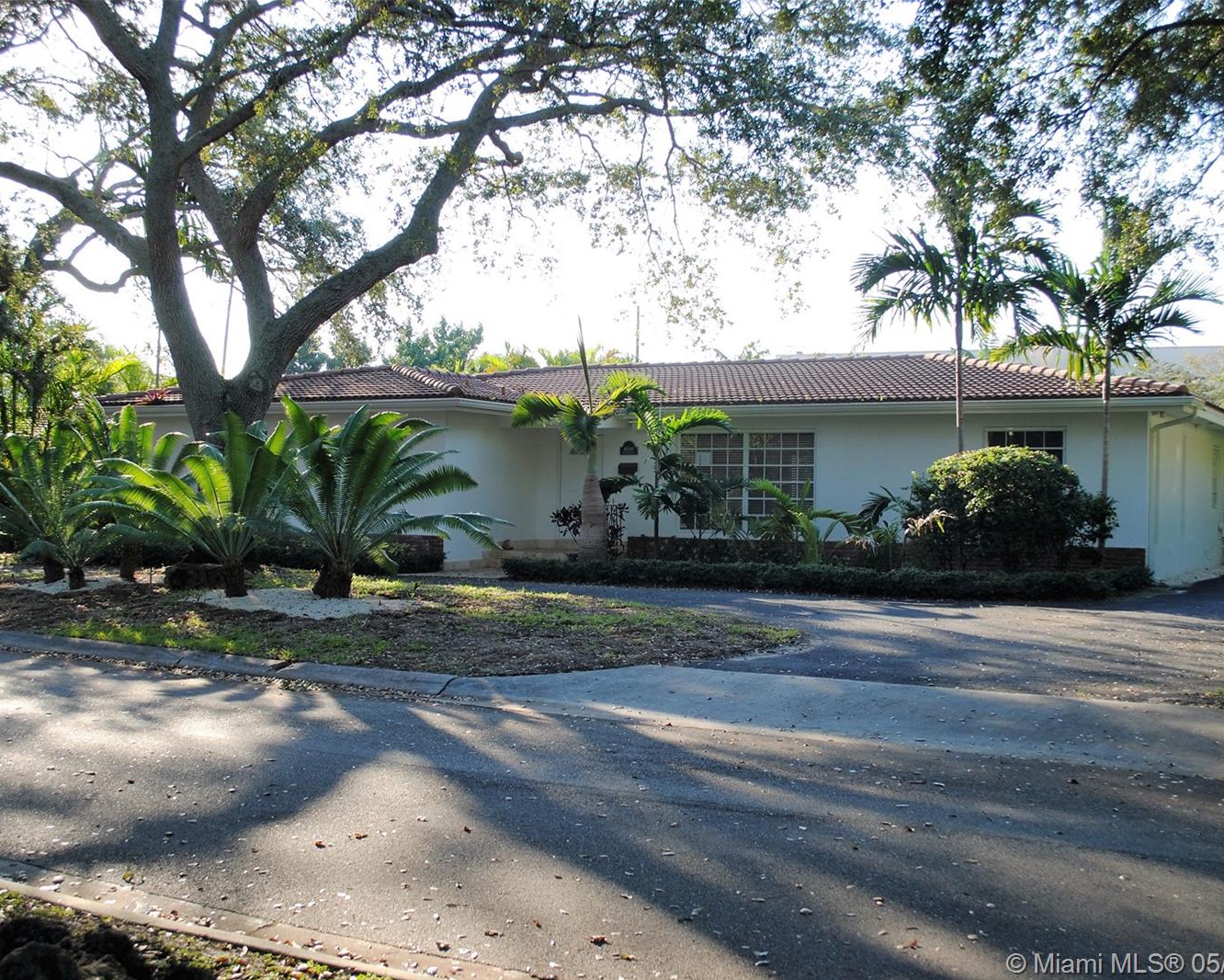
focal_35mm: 44
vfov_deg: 34.2
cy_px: 491
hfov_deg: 42.0
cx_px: 570
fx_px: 1594
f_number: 5.6
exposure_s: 1/125
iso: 140
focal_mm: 26
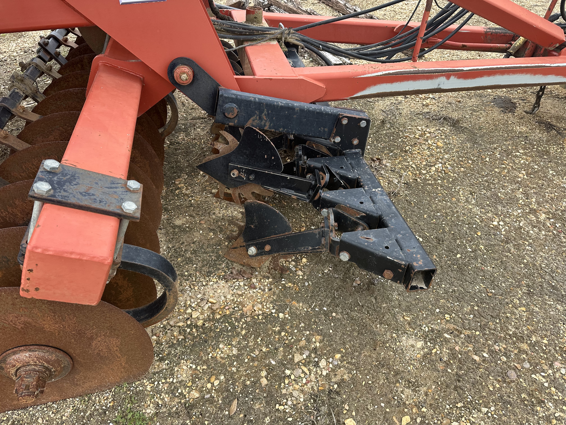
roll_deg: +2.6
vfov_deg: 56.8
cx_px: 283
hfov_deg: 71.6
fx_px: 392
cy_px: 212
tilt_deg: -40.8
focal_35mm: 24
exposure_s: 1/690
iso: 80
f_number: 1.78
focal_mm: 6.86
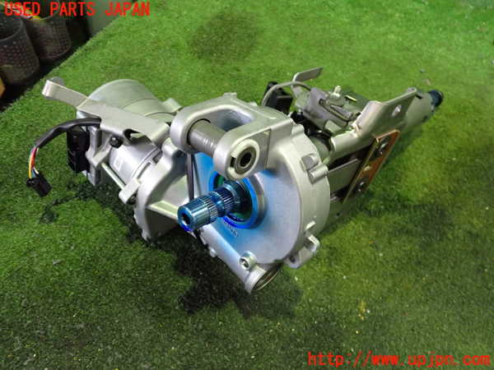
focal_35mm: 30
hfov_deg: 60.0
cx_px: 247
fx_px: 428
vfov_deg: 46.8
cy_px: 185
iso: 640
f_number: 2.3
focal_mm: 5.4
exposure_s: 1/30
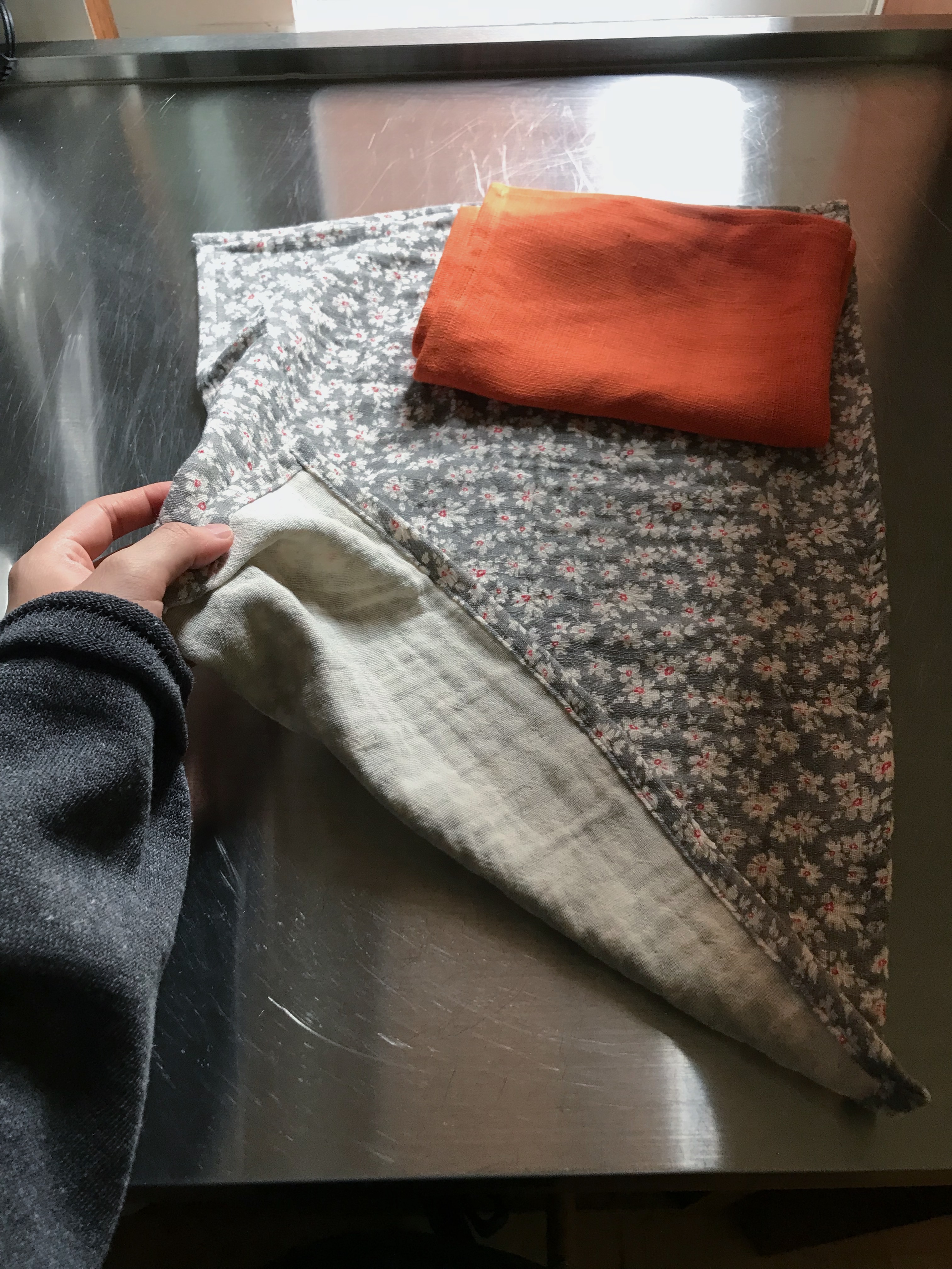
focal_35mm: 28
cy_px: 634
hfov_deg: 49.7
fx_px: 1027
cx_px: 476
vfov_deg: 63.4
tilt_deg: -57.7
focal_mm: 3.99
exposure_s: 1/24
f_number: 1.8
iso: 32
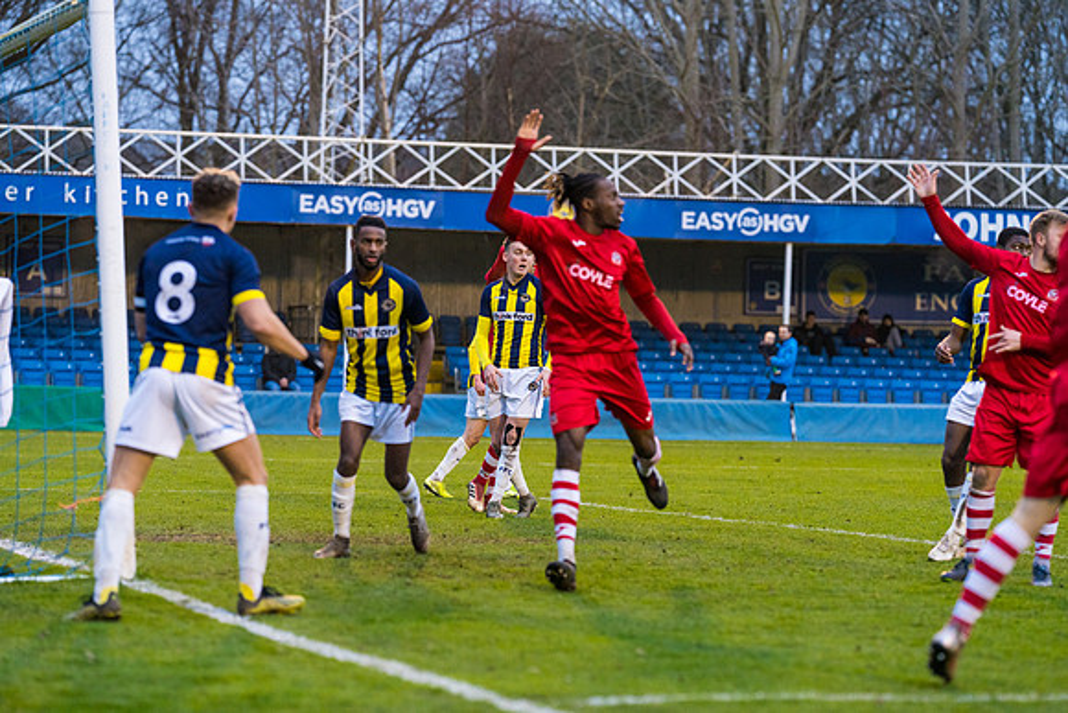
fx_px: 4006
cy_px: 356
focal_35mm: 135
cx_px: 534
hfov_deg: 15.2
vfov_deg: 10.2
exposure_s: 1/1000
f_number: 2.8
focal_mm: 135
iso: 2000
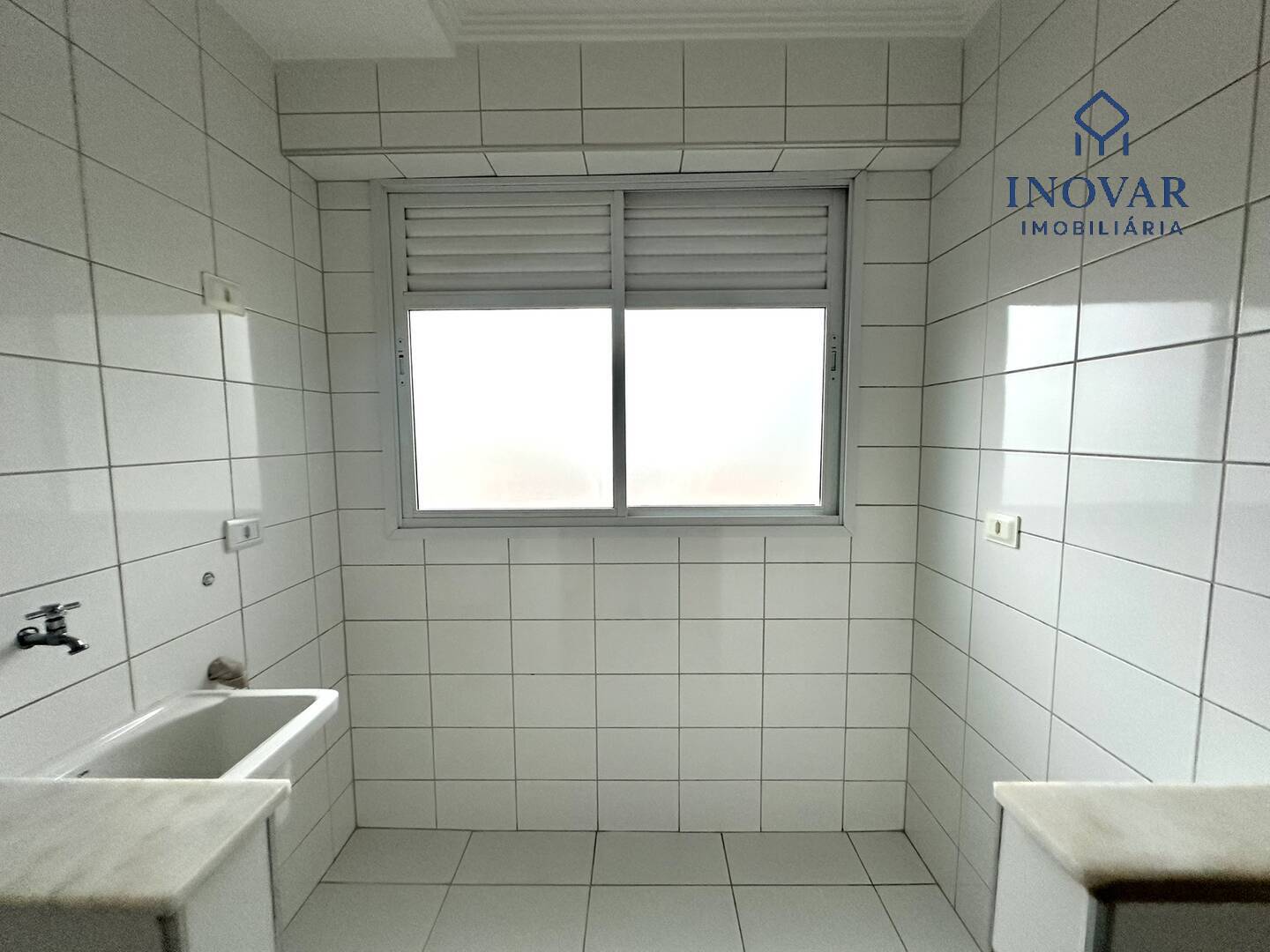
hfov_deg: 102.1
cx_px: 635
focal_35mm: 14
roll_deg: +1.2
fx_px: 514
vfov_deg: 85.7
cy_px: 476
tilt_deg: -7.9
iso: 160
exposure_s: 1/99
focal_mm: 2.22
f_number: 2.2
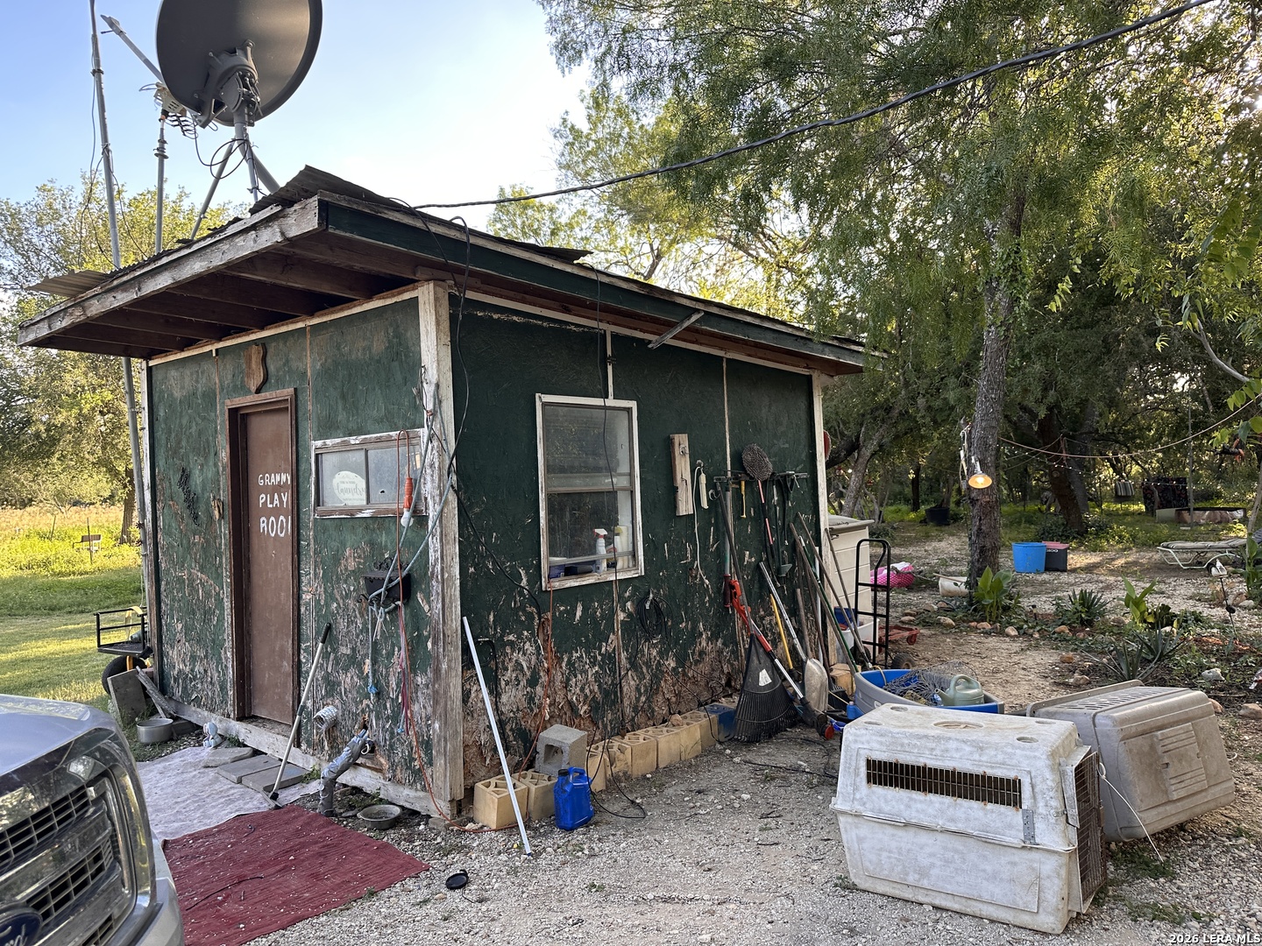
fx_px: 875
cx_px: 631
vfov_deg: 56.8
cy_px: 473
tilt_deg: +0.9
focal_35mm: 24
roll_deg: +5.7
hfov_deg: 71.6
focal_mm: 6.86
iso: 80
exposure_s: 1/306
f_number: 1.78
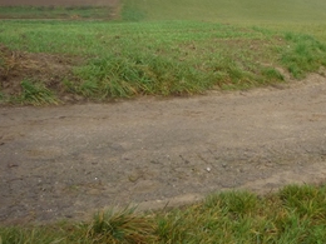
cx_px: 267
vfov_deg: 24.3
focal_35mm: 59
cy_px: 35
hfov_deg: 31.7
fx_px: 556
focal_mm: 5.2
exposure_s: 1/160
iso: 200
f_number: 3.3
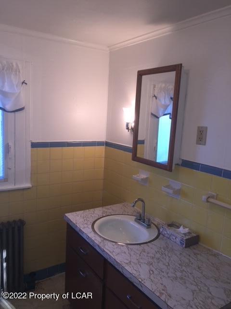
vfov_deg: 61.7
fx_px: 258
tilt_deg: -8.2
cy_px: 154
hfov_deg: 48.2
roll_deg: -3.7
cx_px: 116
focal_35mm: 29
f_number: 2.2
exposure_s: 1/35
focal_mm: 4.15
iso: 32
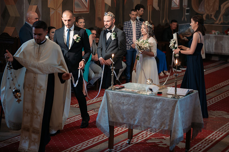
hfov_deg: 23.9
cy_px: 76
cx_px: 114
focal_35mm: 85
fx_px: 540
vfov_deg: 16.1
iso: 1600
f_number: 1.8
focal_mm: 85
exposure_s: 1/250
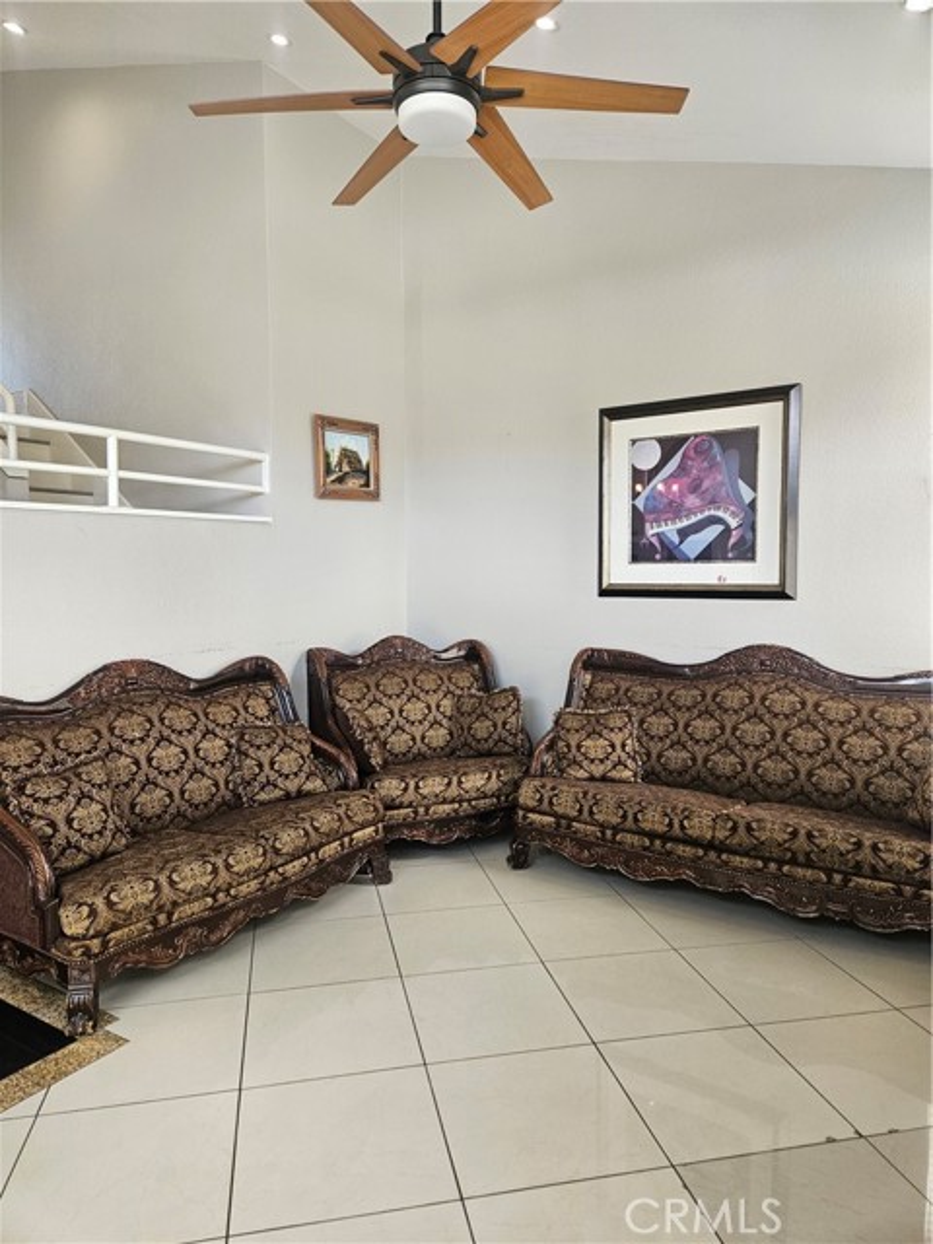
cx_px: 466
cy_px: 622
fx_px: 827
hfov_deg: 58.9
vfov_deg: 73.9
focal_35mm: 23
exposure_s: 1/207
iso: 250
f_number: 1.8
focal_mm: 5.4
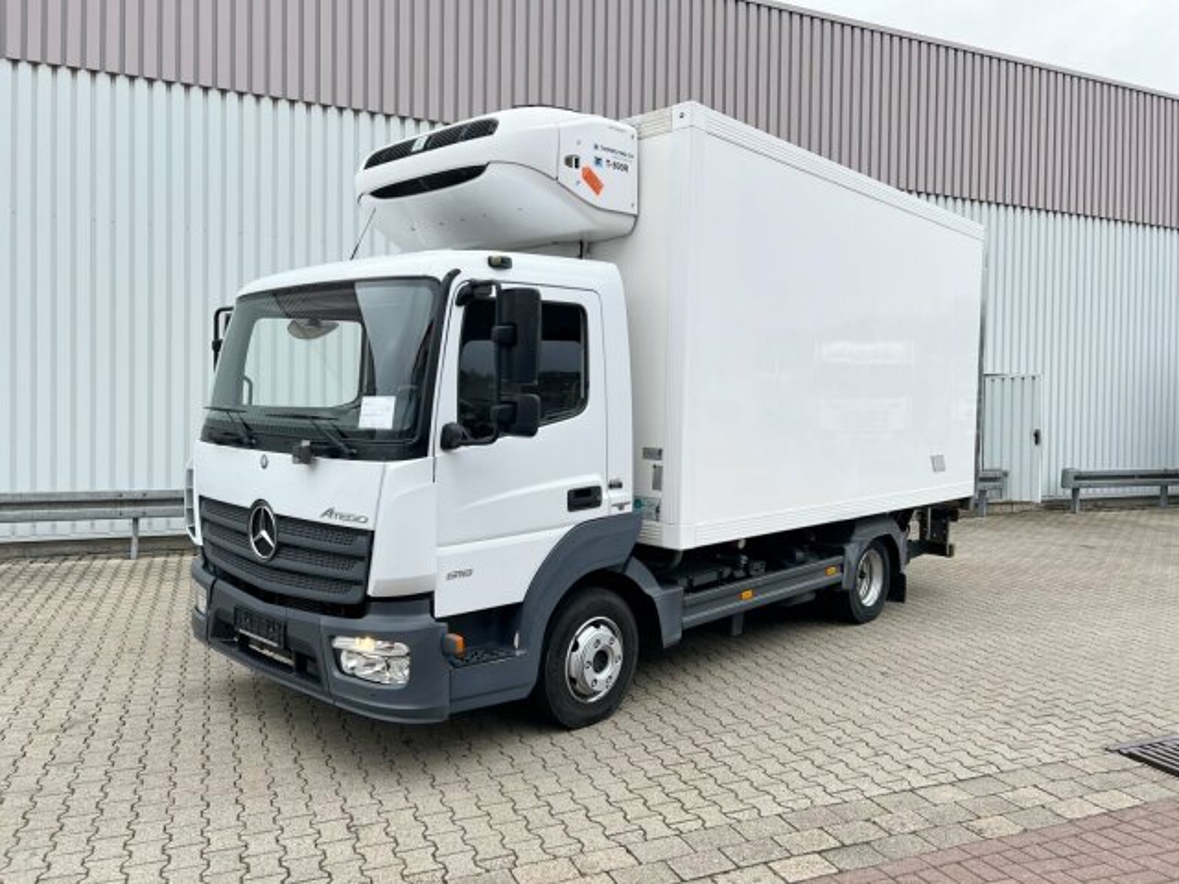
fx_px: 886
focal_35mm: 26
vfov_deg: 53.1
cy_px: 442
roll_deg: -0.8
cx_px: 590
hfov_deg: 67.3
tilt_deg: -1.7
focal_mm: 5.7
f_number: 1.5
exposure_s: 1/1869
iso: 50
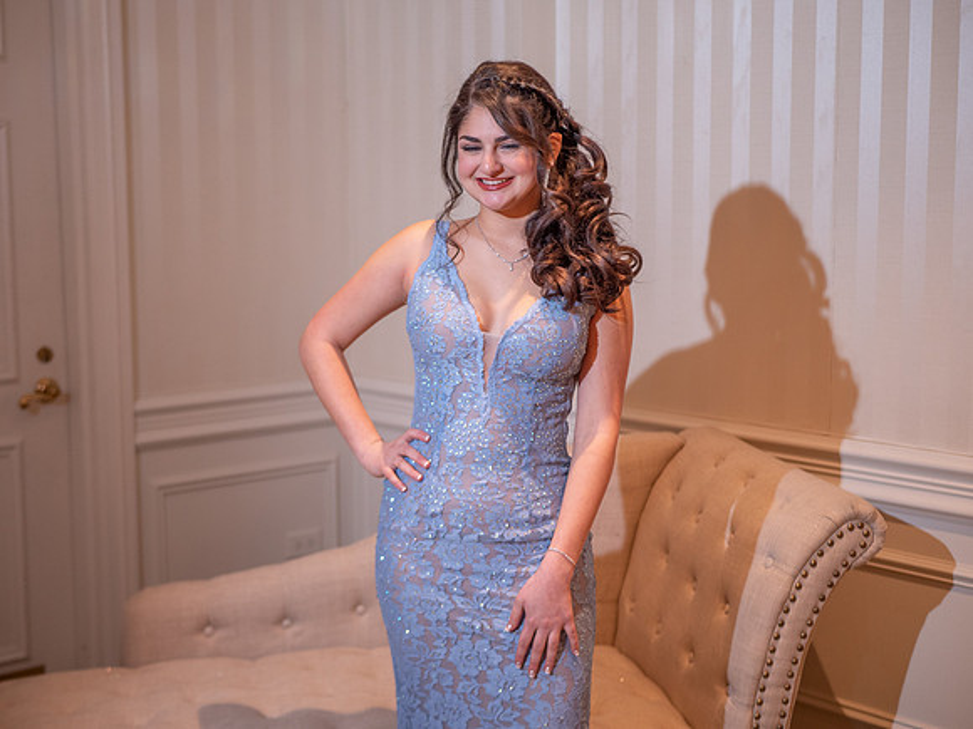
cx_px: 486
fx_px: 1405
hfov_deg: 38.2
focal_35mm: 50
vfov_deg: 29.1
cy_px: 364
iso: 500
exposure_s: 1/80
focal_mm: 25
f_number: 1.7
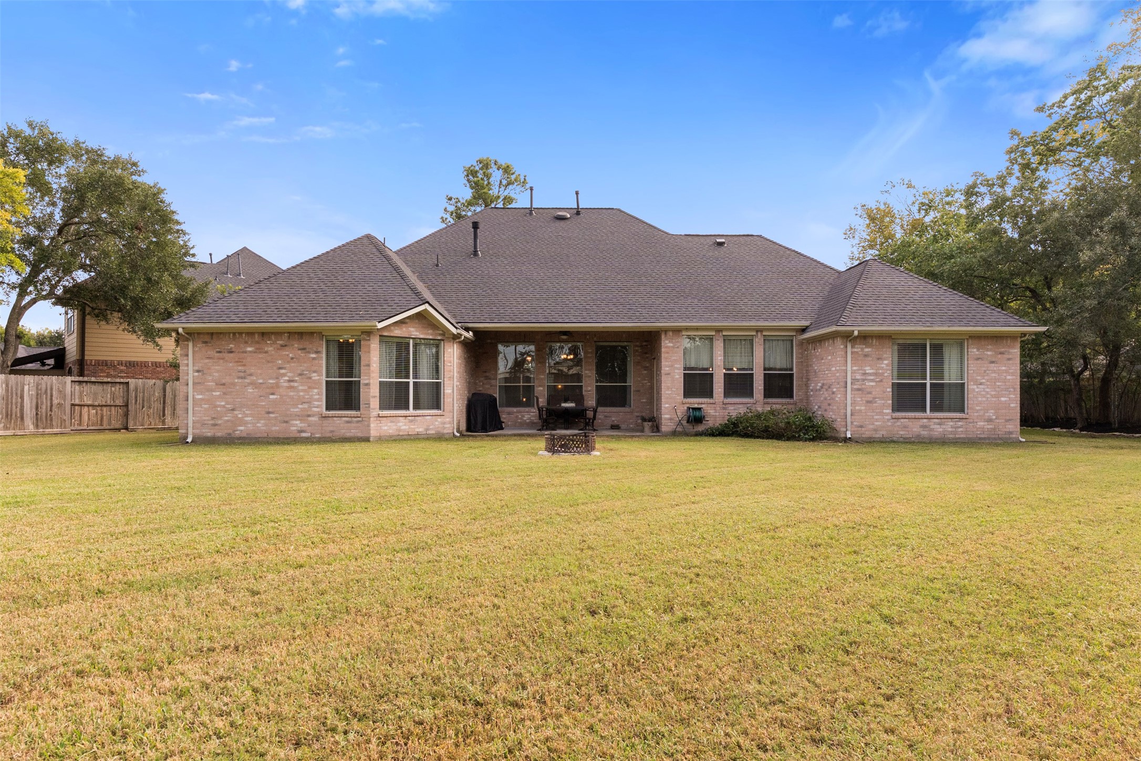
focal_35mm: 21
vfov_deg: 59.5
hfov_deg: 81.2
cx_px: 570
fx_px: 666
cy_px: 380
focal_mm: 14
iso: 800
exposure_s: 1/640
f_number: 9
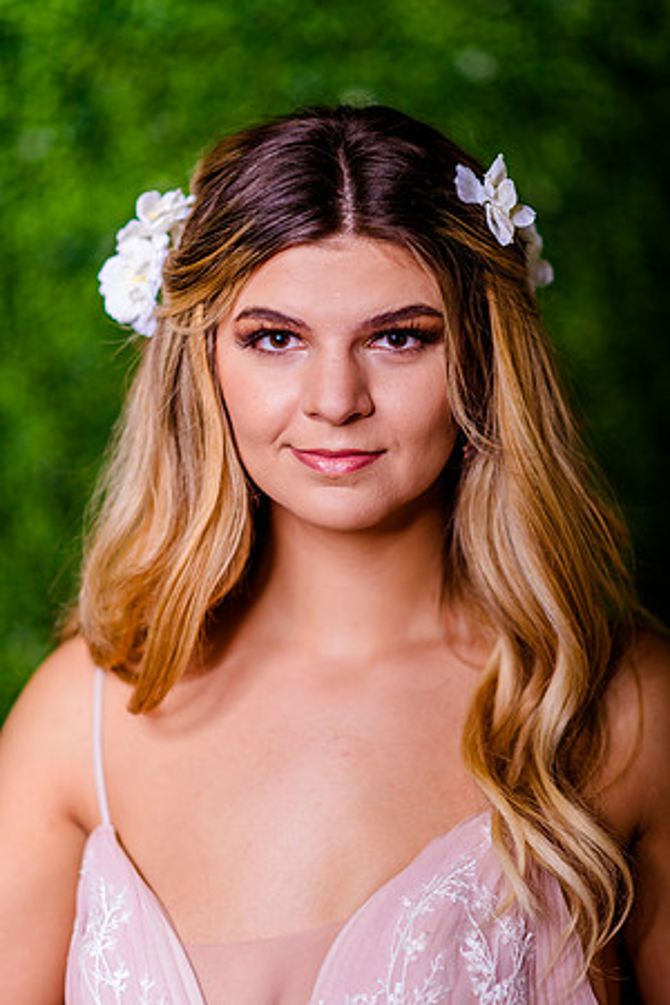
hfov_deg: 13.0
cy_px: 502
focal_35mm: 105
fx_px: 2931
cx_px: 335
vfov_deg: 19.5
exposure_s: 1/250
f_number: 2
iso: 125
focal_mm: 105
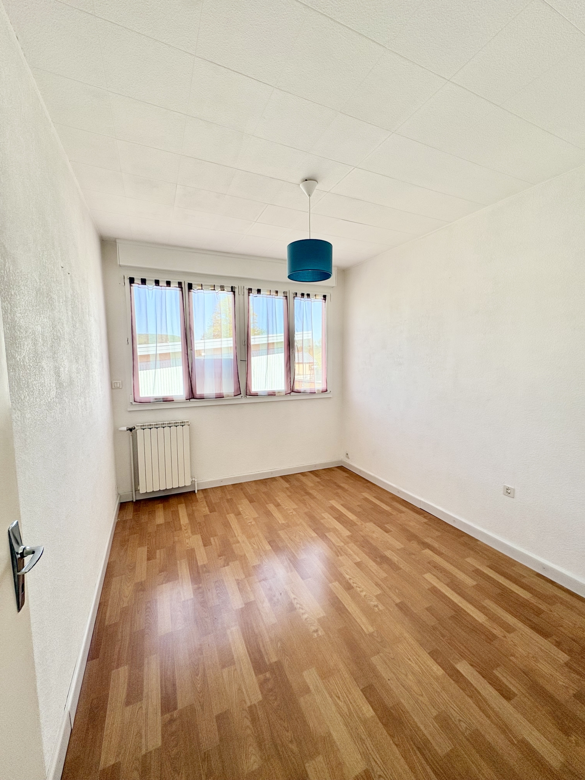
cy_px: 390
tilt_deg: -5.5
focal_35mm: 14
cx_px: 292
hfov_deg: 85.7
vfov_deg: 102.1
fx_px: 315
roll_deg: -0.1
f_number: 2.2
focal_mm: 2.22
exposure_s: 1/200
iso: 64
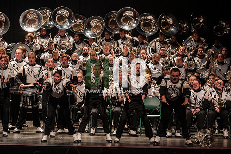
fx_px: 1283
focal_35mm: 200
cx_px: 116
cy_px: 77
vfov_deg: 6.9
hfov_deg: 10.3
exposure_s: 1/500
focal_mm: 200
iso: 1250
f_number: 3.5
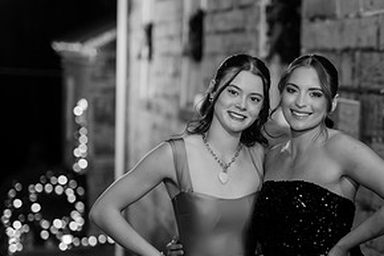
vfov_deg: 13.6
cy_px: 173
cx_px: 278
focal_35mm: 100
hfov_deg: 20.3
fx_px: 1066
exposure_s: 1/200
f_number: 1.4
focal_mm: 50
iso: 2500
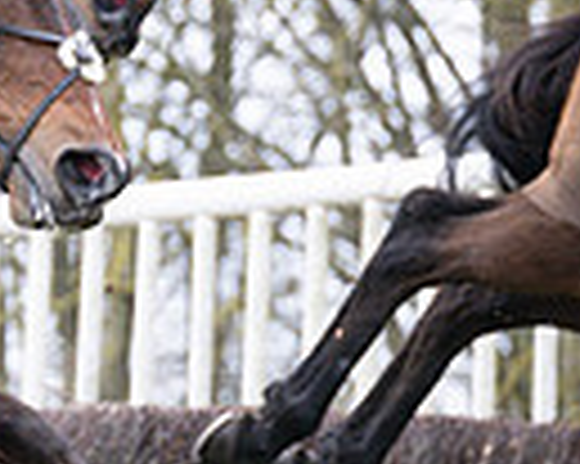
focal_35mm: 446
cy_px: 227
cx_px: -259
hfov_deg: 4.3
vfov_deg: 3.5
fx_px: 7650
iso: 400
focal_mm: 70
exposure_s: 1/1600
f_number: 2.8
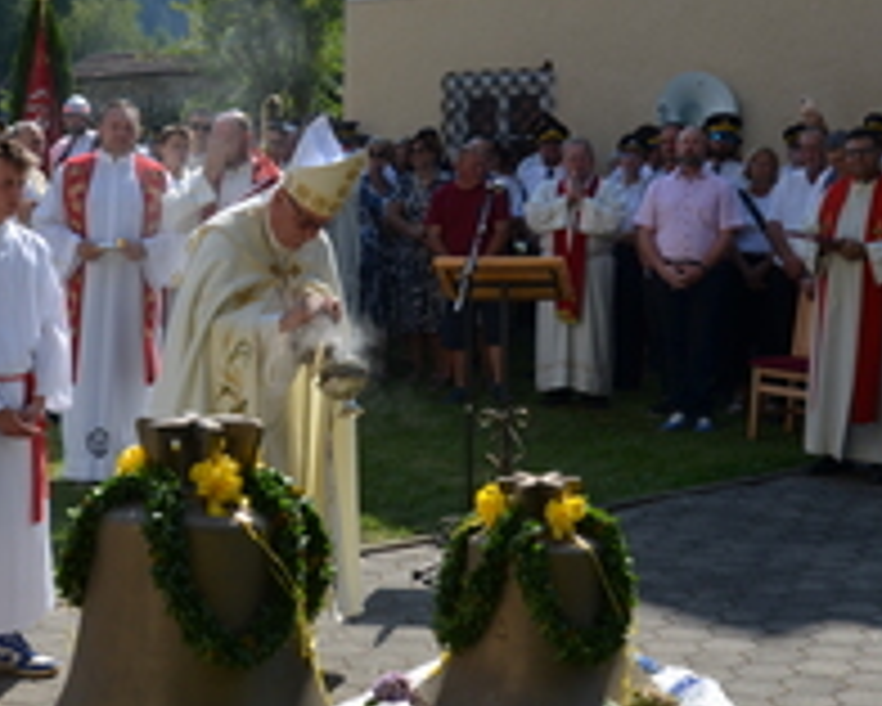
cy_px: 288
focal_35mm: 71
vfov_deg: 21.5
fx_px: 1854
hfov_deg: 26.7
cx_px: 374
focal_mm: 22
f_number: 8
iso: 100
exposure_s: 1/250
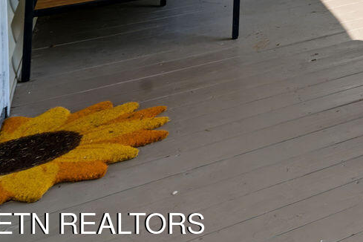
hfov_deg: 18.2
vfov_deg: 16.0
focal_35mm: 67
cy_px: -236
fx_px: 676
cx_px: 750
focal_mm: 16
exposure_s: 1/320
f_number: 11
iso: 100
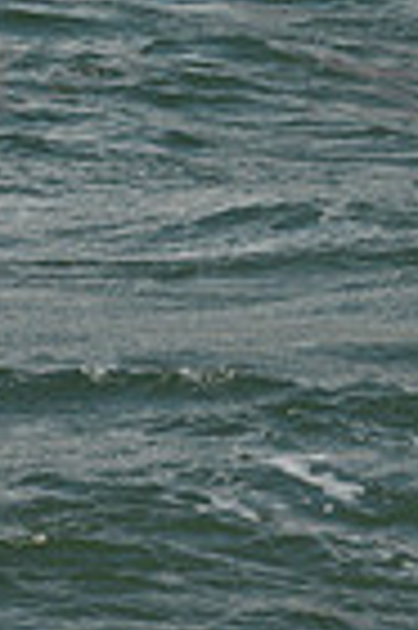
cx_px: 380
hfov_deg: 4.7
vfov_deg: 6.9
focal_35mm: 291
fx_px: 5080
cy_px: -626
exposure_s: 1/800
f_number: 13
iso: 320
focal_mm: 70
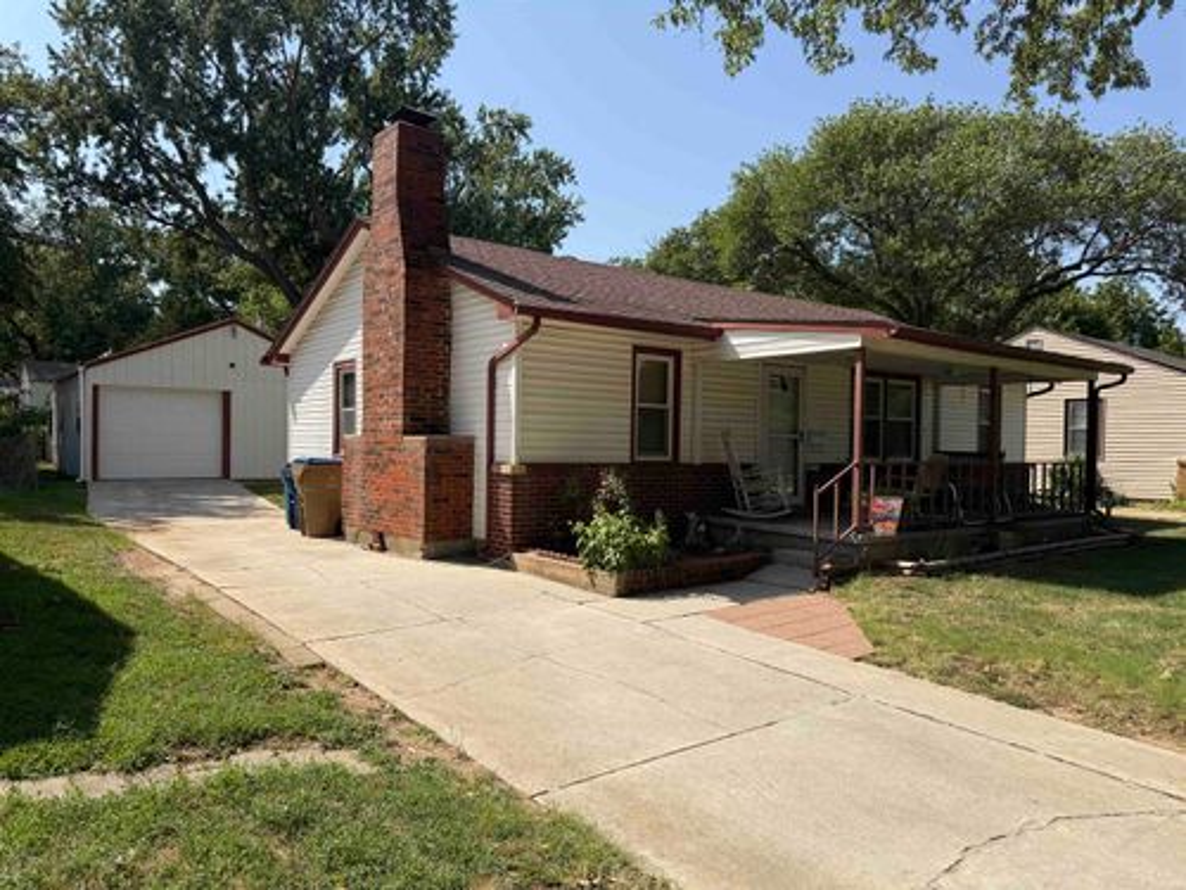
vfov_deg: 56.8
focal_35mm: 24
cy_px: 445
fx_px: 822
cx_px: 593
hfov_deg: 71.6
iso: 80
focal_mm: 6.76
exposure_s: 1/4405
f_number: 1.78
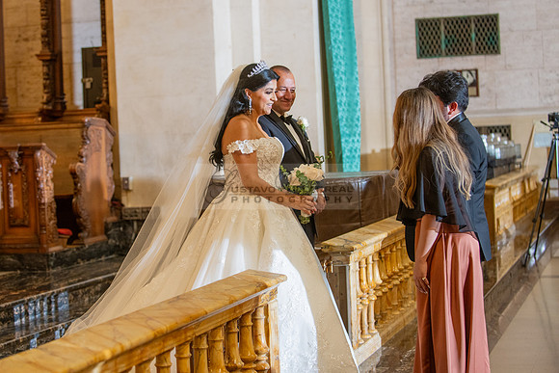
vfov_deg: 16.5
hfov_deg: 24.5
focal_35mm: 83
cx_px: 228
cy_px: 152
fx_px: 1286
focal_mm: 70
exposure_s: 1/100
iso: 1000
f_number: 2.8
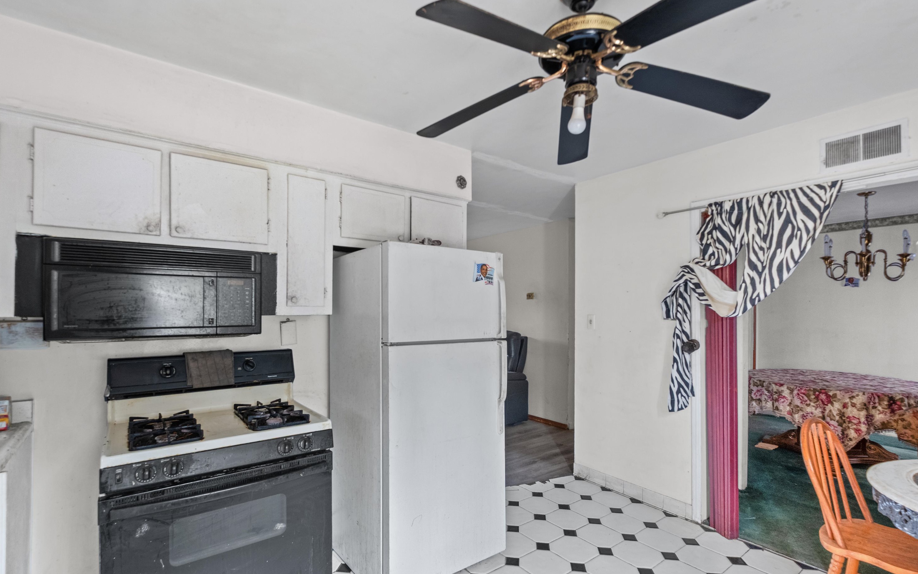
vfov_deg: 71.2
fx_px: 400
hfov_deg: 97.8
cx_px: 462
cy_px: 278
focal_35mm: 16
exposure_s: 1/8
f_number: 5
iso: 1000
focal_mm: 10
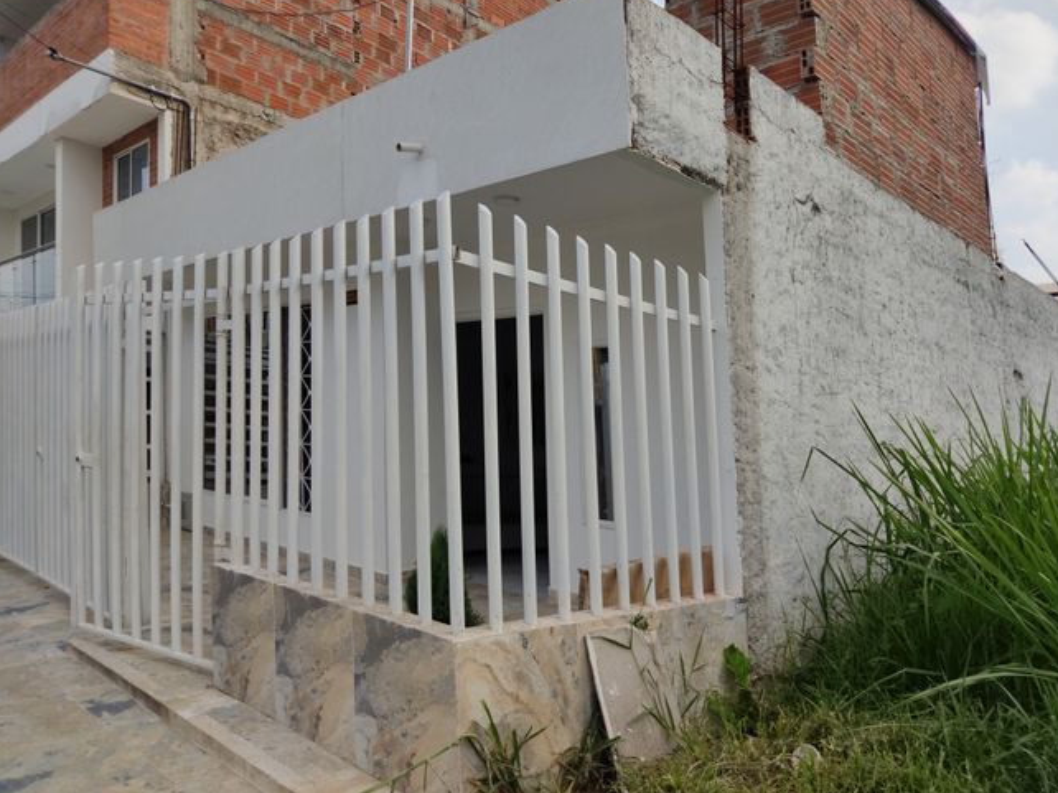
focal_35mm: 27
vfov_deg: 51.3
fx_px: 825
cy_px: 389
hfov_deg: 65.3
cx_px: 546
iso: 100
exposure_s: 1/1163
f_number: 1.79
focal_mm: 4.74
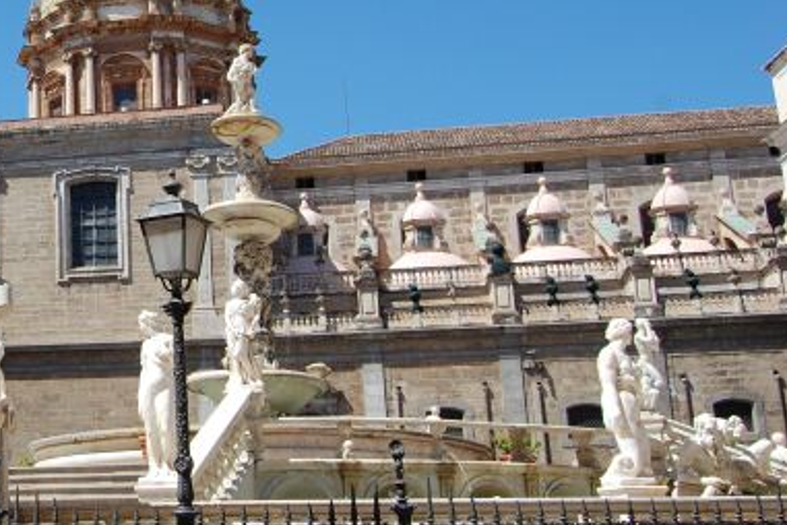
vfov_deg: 21.3
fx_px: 1377
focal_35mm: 63
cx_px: -27
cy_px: 101
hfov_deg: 29.5
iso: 200
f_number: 9
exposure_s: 1/320
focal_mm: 20
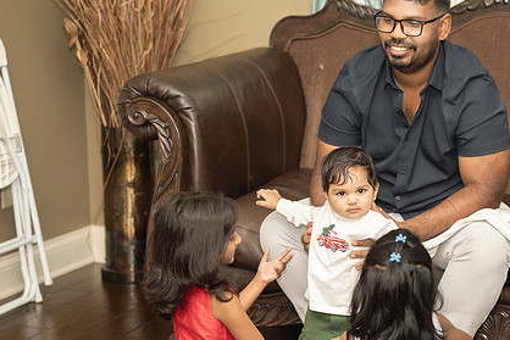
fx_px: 1417
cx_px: 338
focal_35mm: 100
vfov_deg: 13.7
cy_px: 235
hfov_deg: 20.3
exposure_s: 1/200
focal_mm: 72
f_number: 2.8
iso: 500
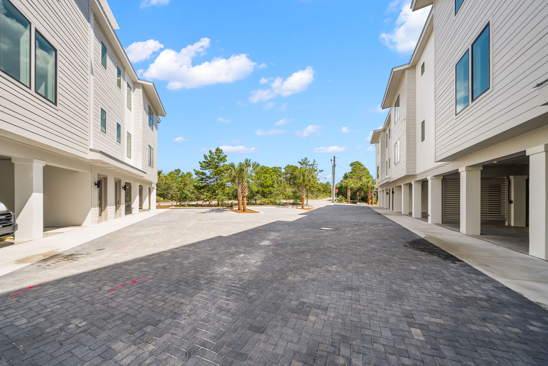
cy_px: 183
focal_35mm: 12
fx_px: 183
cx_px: 274
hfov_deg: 112.6
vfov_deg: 90.1
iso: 64
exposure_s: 1/200
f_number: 7.1
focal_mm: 12
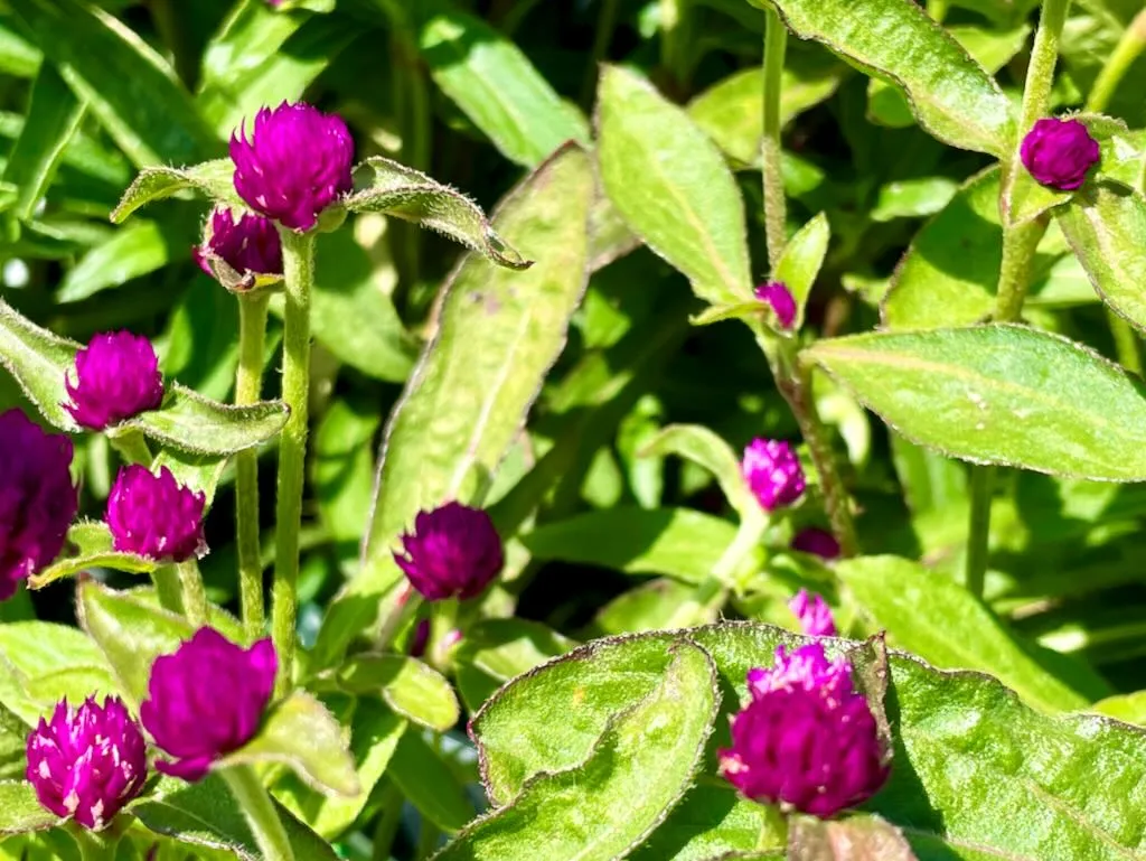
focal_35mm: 26
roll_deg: -7.2
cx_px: 573
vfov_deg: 53.1
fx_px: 861
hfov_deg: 67.3
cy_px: 430
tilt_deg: -30.7
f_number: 1.6
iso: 32
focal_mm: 4.2
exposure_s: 1/1319
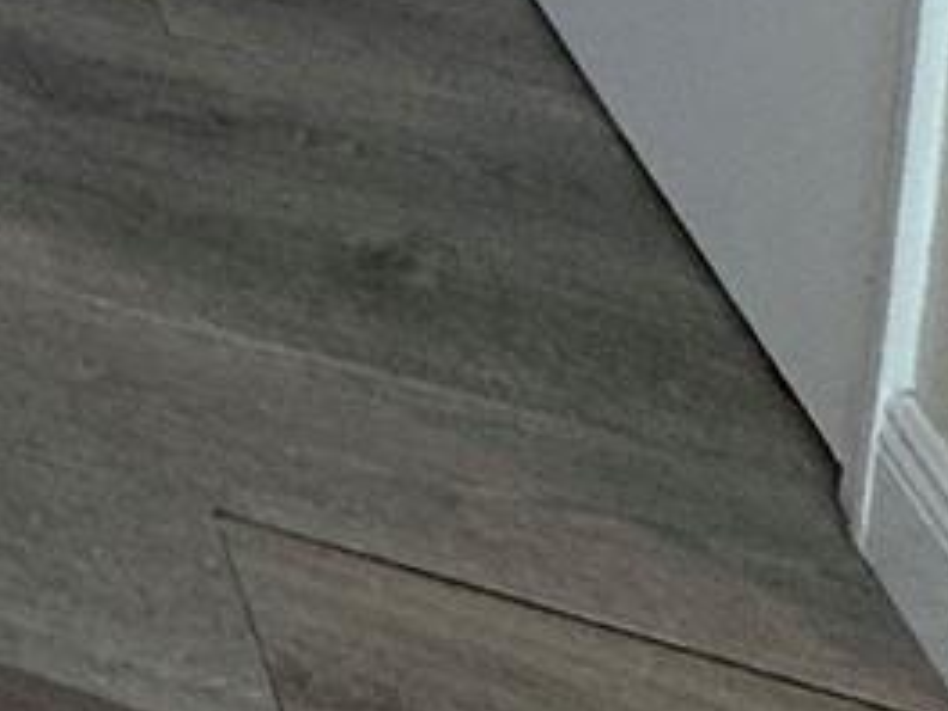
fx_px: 2328
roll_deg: -0.6
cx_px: -1497
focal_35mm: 85
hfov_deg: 13.7
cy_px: -1400
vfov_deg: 11.2
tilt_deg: -6.2
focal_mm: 2.22
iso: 100
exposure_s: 1/120
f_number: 2.2
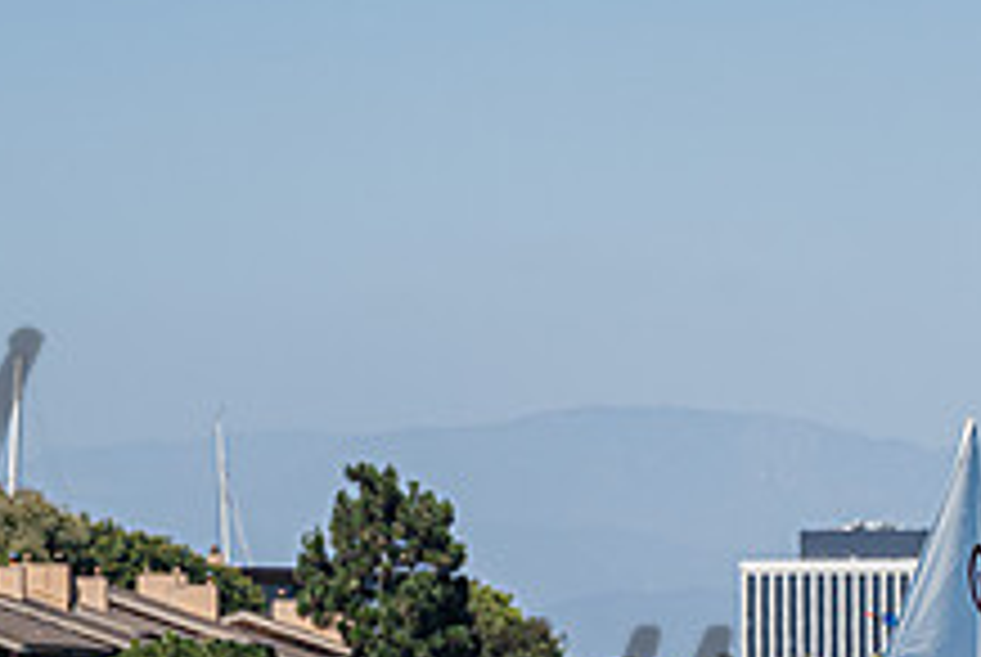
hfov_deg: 4.9
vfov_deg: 3.2
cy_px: 1177
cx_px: 592
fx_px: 11569
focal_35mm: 424
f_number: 6.7
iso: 250
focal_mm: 115
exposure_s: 1/1000
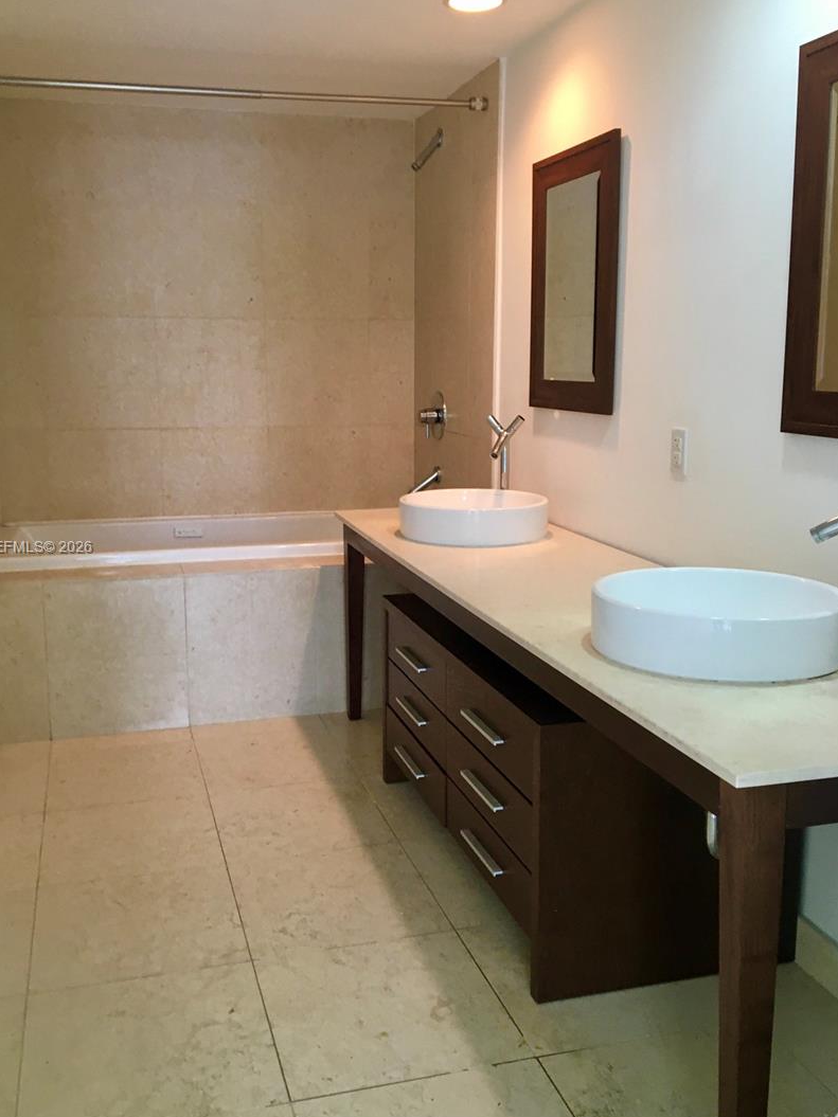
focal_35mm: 33
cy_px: 548
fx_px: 1065
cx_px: 373
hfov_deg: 42.9
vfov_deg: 55.4
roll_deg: +0.5
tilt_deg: -12.7
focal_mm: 4.15
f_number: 2.2
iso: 80
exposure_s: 1/30
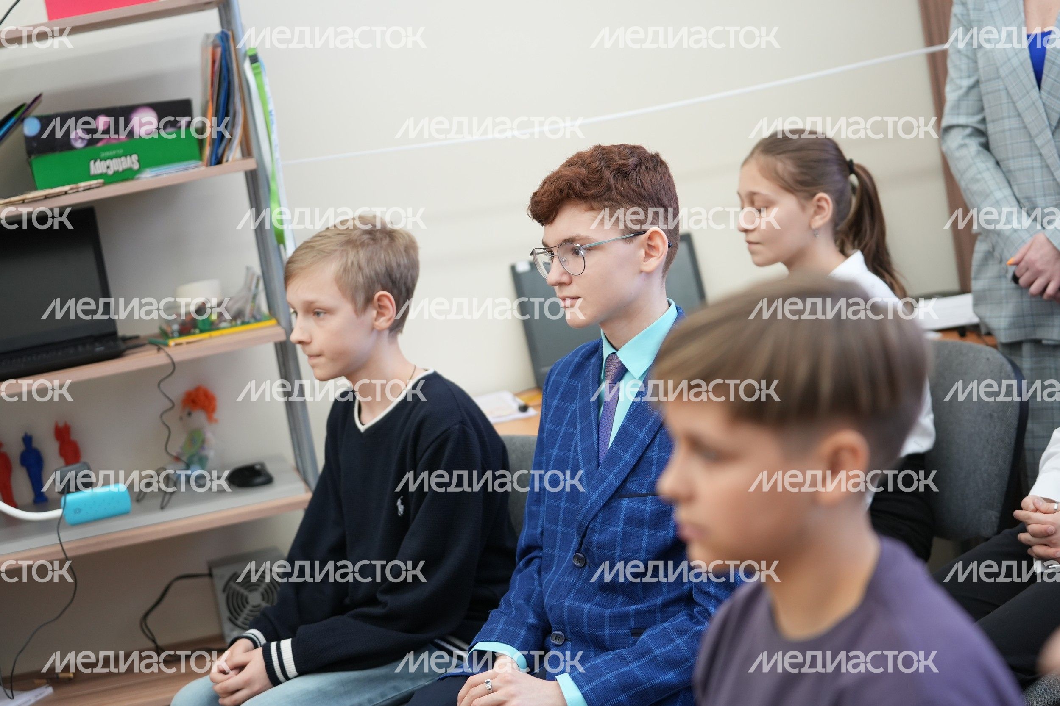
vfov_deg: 19.5
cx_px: 530
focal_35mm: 70
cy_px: 353
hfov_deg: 28.8
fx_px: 2061
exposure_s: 1/200
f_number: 2.8
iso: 1000
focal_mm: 70
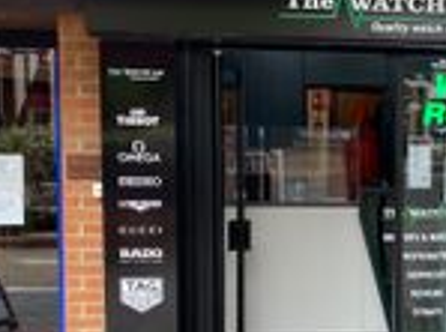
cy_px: 212
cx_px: 437
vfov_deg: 20.9
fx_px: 900
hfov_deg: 26.5
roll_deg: +0.0
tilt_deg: -4.9
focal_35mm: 70
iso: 32
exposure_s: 1/136
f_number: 1.8
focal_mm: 4.25
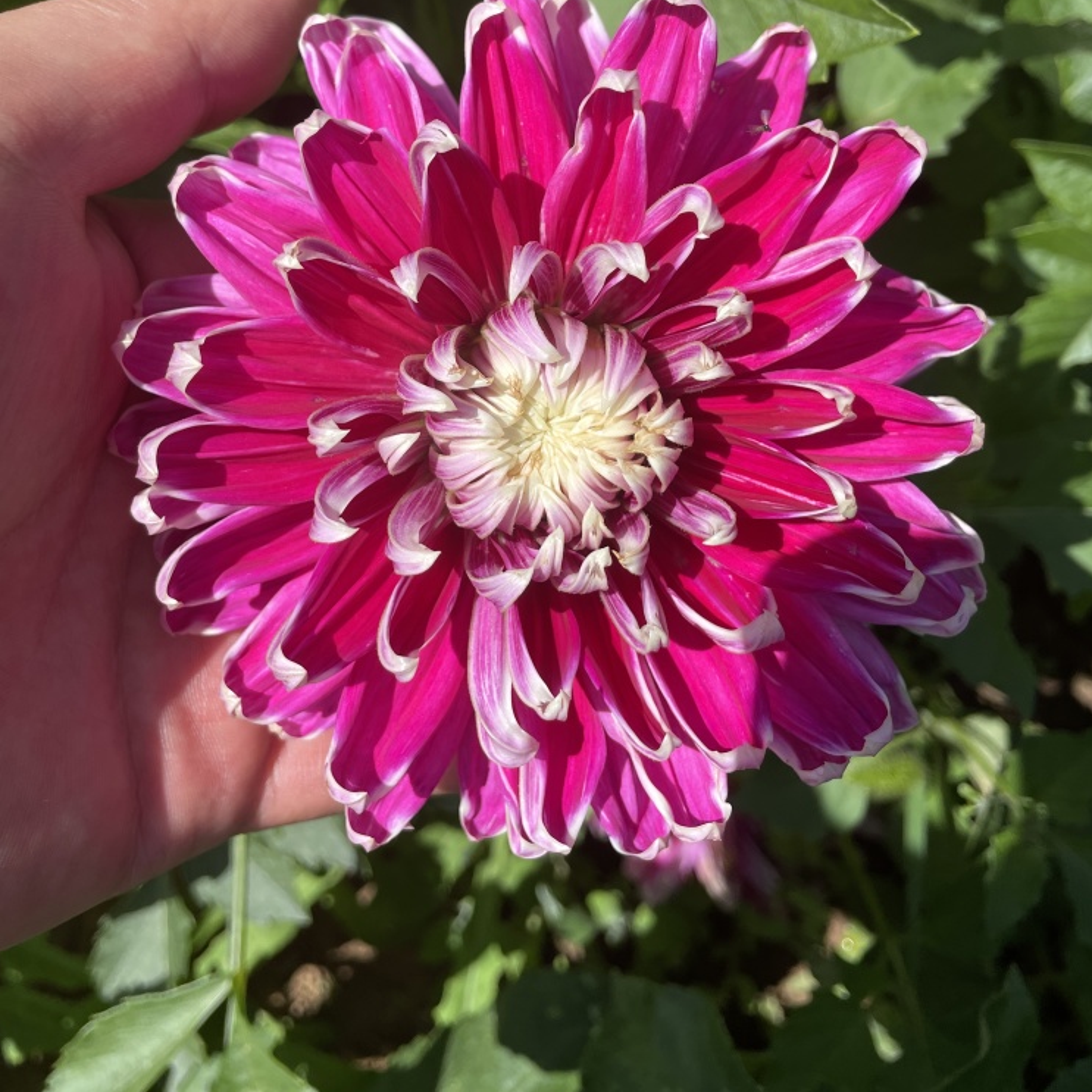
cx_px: 541
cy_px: 348
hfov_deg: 49.7
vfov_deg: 48.7
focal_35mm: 33
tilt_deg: -72.6
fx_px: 1178
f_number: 1.6
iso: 32
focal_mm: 4.2
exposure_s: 1/3401
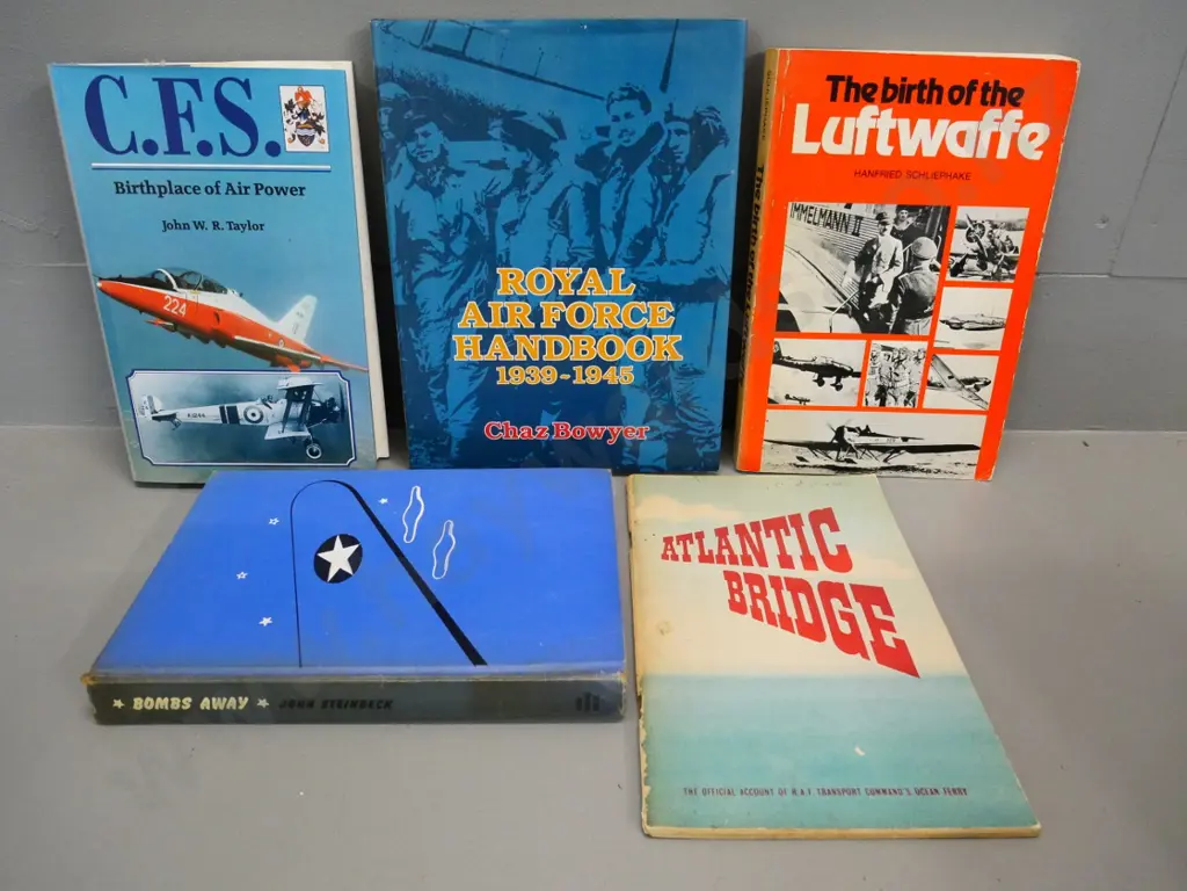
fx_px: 823
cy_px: 446
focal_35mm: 24
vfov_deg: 56.8
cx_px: 594
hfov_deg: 71.6
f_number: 5.6
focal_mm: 12
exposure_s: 1/100
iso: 3200
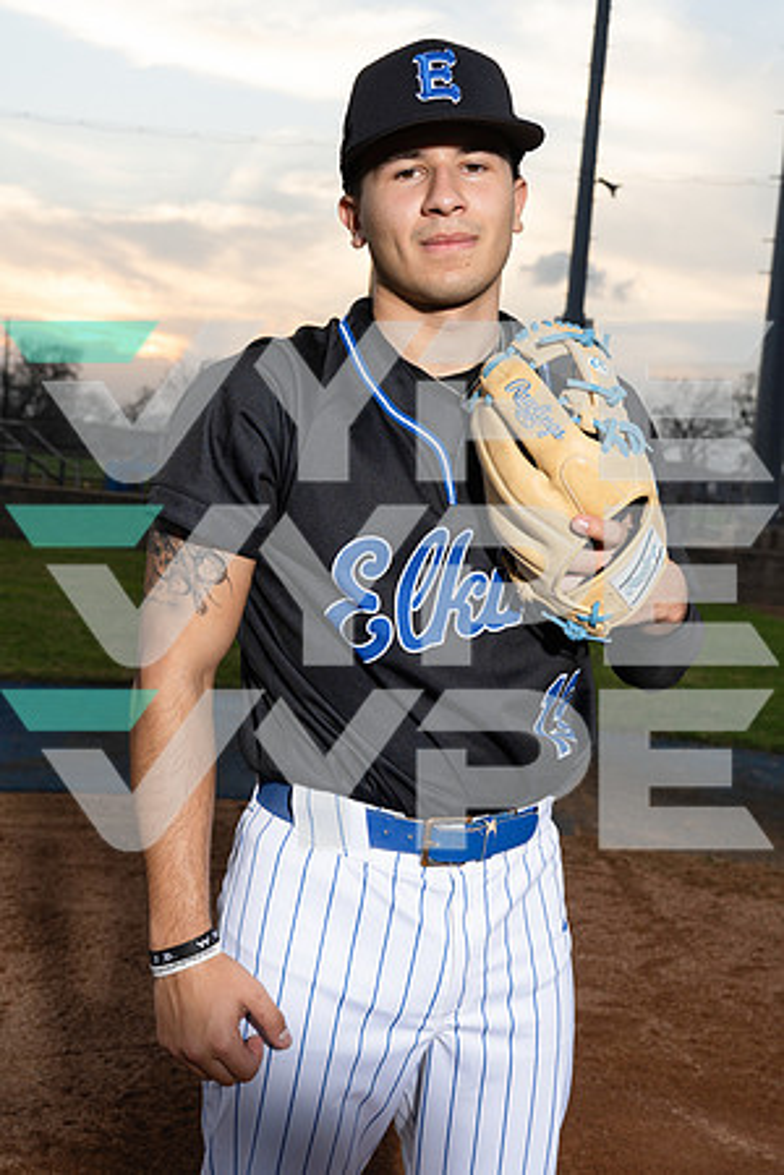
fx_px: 1307
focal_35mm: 40
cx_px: 392
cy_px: 588
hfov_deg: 33.4
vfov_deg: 48.5
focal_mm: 40
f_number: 7.1
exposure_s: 1/250
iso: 250
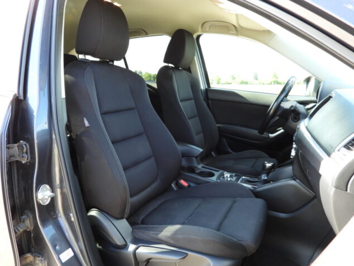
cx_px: 167
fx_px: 276
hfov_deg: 65.3
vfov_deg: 51.3
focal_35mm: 27
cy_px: 145
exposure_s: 1/60
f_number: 2.8
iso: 100
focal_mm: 4.3
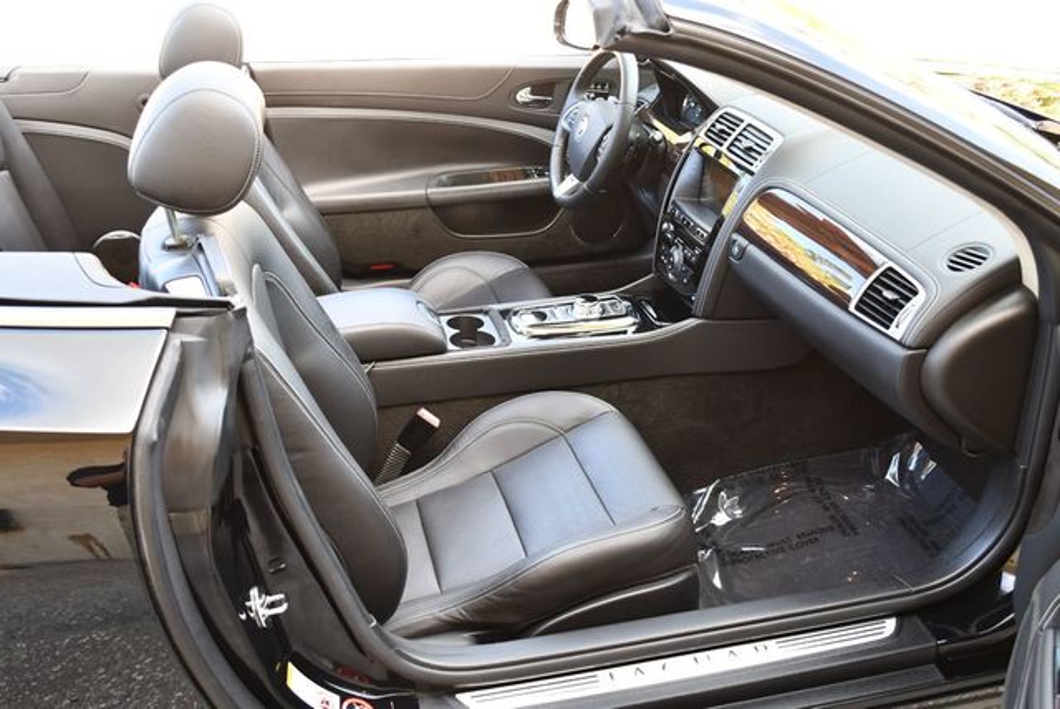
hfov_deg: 53.1
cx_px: 530
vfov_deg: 36.9
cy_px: 354
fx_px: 1061
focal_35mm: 36
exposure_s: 1/250
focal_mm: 18
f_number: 3.5
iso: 720
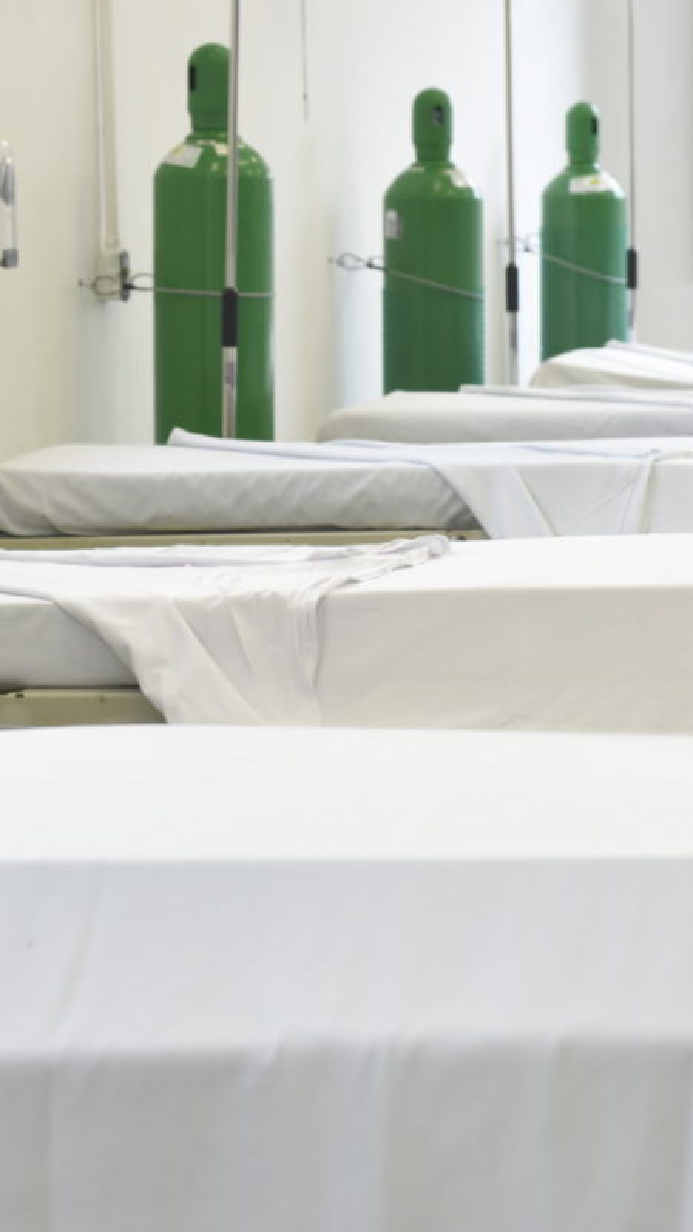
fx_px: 4115
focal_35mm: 126
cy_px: 617
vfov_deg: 17.0
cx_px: 603
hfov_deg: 9.6
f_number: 9
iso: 2000
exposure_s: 1/100
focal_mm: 80
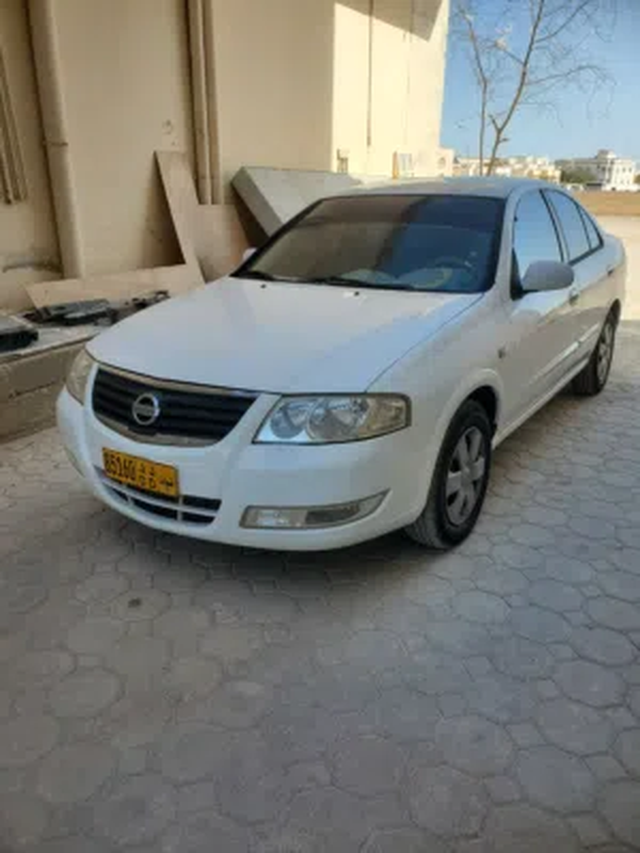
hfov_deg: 53.1
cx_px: 320
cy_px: 426
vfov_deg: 67.3
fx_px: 641
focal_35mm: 26
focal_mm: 4.3
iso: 50
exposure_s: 1/802
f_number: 2.4
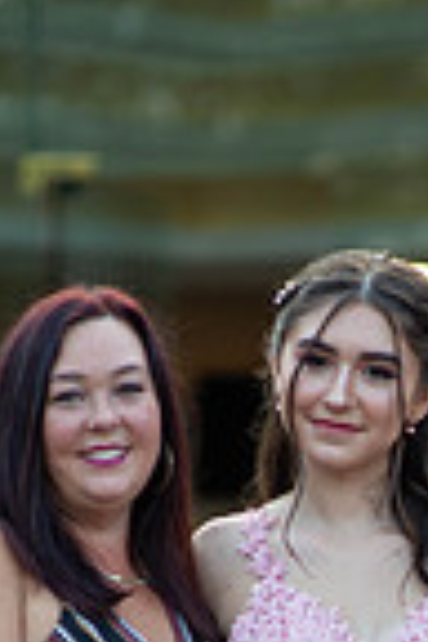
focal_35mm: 266
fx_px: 4743
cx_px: 395
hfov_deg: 5.2
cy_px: 932
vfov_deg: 7.6
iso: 250
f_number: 2
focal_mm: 85
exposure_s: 1/800
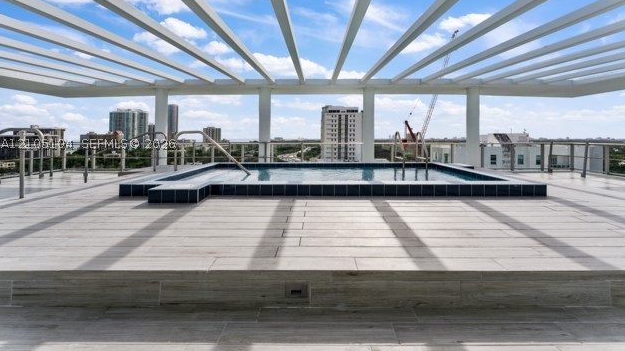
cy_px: 143
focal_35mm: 15
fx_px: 248
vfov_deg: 69.9
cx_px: 318
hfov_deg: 103.0
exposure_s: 1/500
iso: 320
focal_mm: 14
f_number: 11
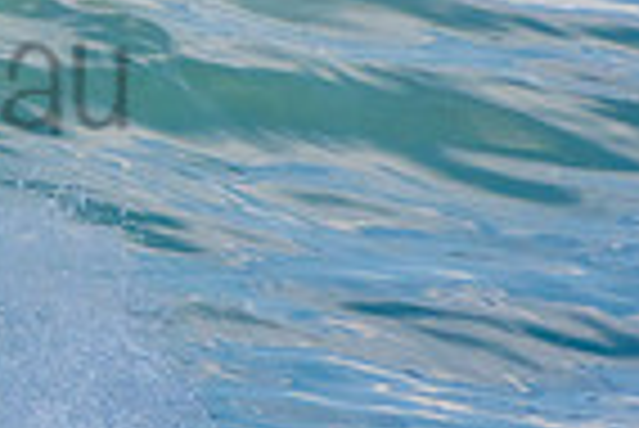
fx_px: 45006
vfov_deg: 0.5
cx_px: -346
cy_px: 25
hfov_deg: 0.8
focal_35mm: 2533
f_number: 5.6
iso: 400
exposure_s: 1/1250
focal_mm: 400
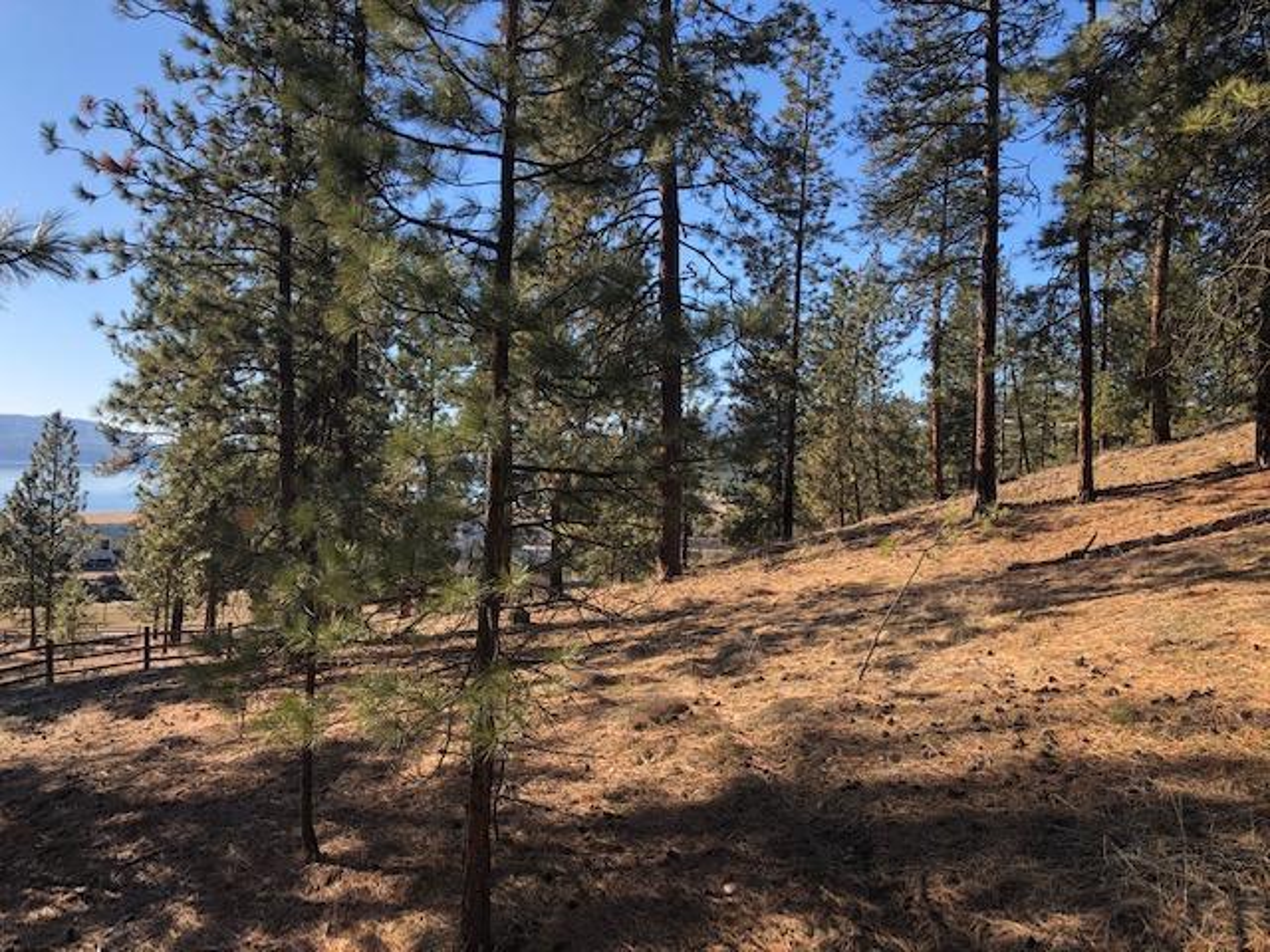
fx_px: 1027
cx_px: 635
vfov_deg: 49.7
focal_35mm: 28
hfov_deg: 63.4
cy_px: 476
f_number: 1.8
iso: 20
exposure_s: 1/565
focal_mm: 3.99
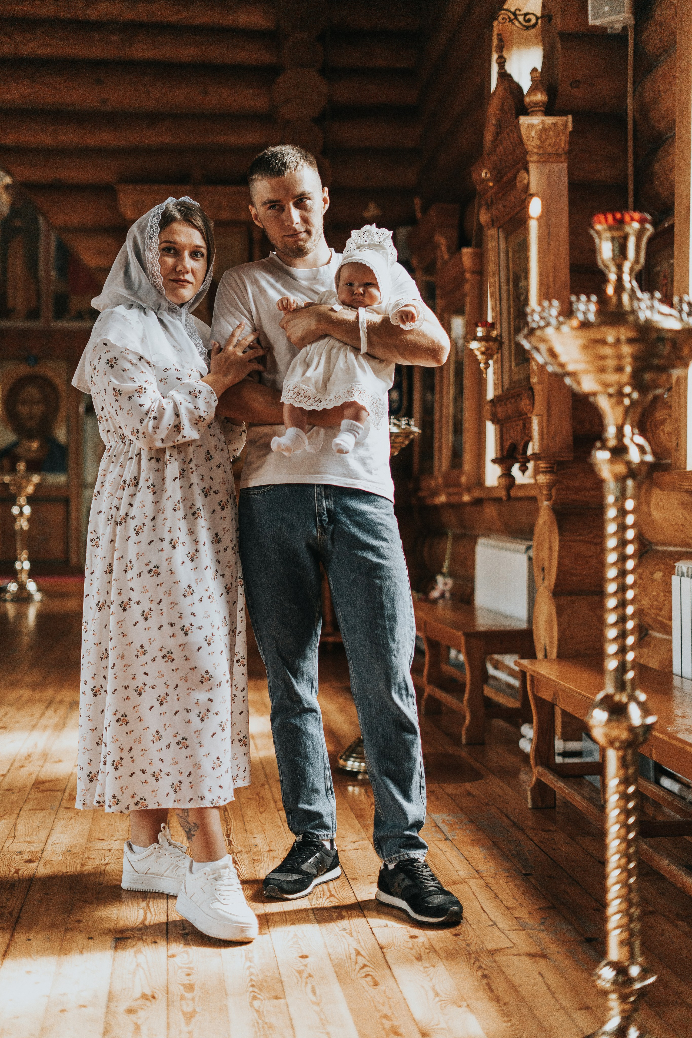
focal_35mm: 50
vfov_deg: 39.6
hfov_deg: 27.0
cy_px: 519
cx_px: 346
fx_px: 1442
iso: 1000
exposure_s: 1/1250
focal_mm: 50
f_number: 2
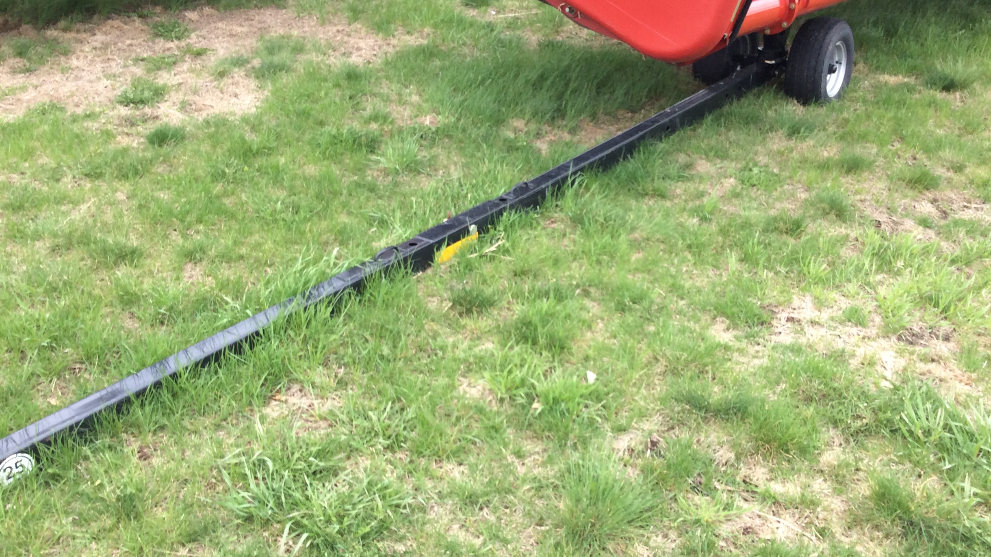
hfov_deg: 54.0
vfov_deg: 32.0
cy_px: 269
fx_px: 972
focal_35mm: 37
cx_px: 503
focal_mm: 3.3
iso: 32
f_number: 2.4
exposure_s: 1/342
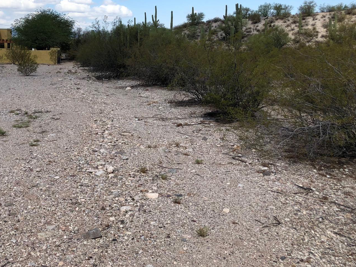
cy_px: 65
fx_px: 452
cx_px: 91
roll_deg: -0.9
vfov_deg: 32.2
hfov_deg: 41.7
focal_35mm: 44
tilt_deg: -4.6
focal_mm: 3.99
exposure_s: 1/2183
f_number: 1.8
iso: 20
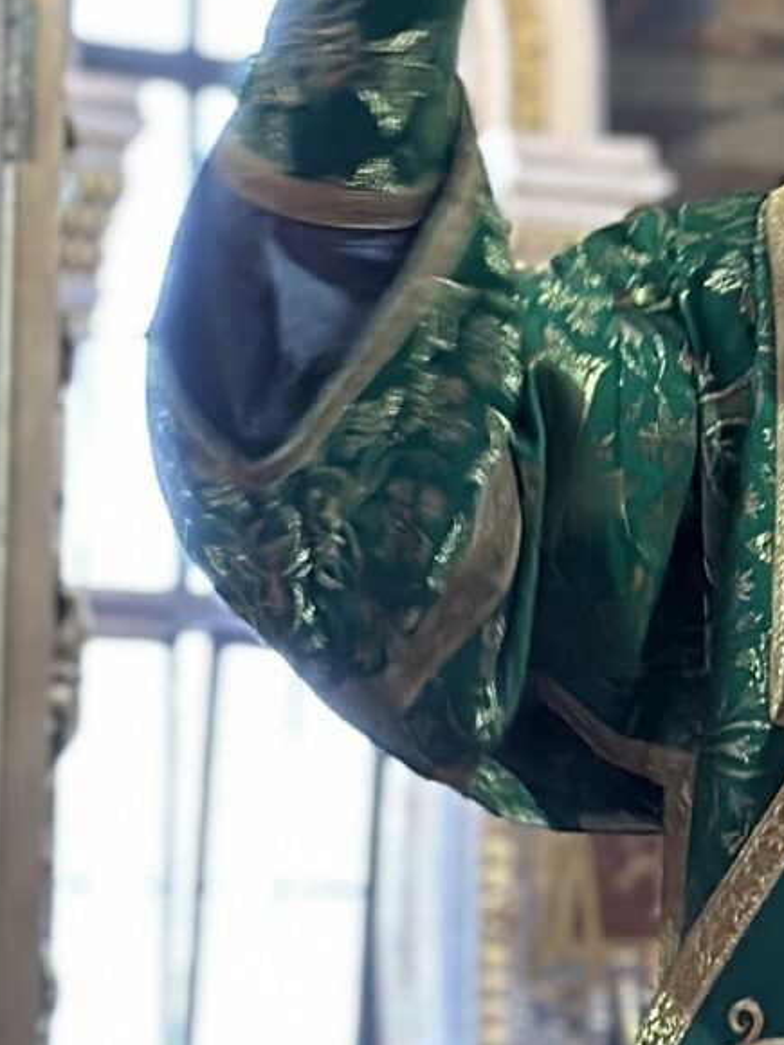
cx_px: 1038
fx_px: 6402
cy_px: 202
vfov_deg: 9.3
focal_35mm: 212
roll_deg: -1.0
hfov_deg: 6.9
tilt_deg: +8.5
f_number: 1.78
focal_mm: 6.86
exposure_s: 1/33
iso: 400
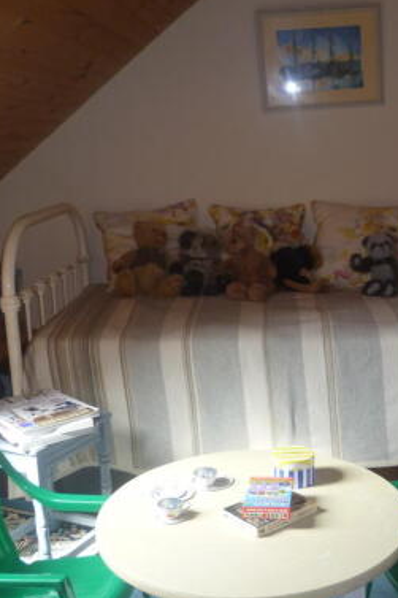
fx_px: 747
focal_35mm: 45
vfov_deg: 43.6
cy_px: 316
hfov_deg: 29.1
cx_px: 323
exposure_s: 1/30
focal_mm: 5
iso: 100
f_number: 2.8
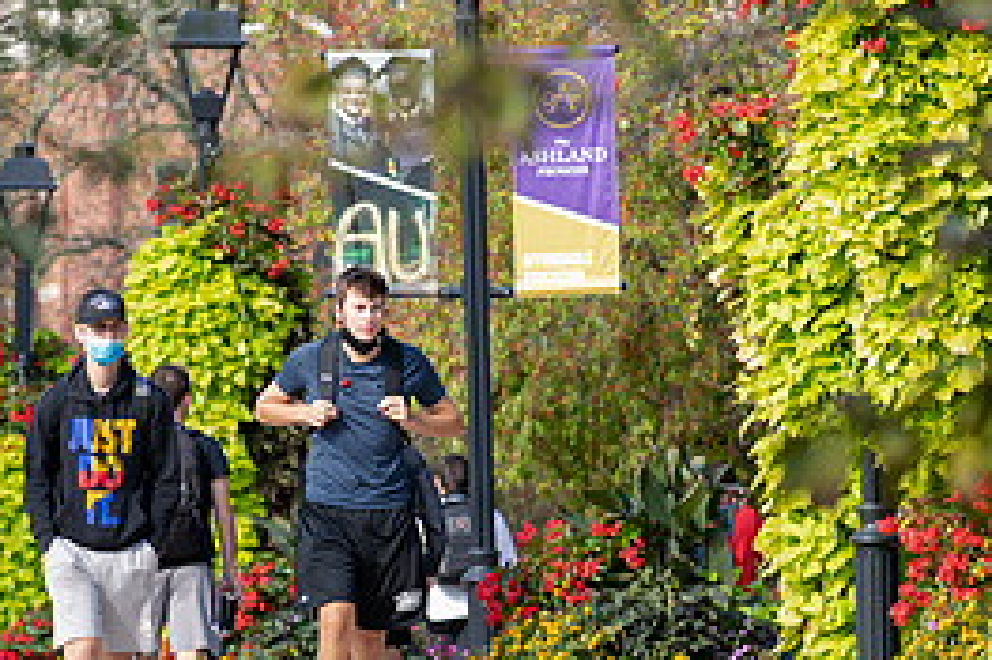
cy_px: 439
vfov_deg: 2.1
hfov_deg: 3.1
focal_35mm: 662
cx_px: 373
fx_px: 18230
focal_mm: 300
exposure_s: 1/320
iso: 500
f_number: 7.1
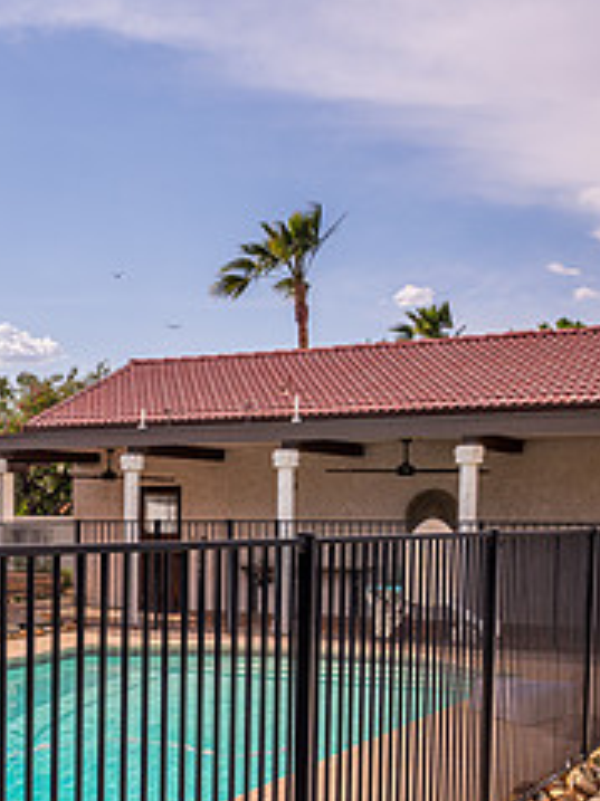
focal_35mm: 56
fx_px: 1295
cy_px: 585
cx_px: -101
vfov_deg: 33.8
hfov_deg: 24.0
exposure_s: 1/80
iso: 64
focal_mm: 24
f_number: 8
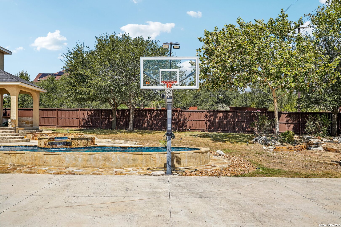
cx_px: 170
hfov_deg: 55.1
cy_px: 114
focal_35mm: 34
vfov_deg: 38.4
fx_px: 327
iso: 100
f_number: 8
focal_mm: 34.5
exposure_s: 1/320
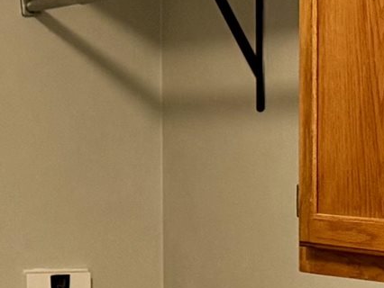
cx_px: 101
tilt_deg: -8.8
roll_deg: +0.5
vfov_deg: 8.4
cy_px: 451
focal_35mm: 173
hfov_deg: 11.4
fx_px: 1920
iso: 200
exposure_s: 1/60
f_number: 1.78
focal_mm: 6.76
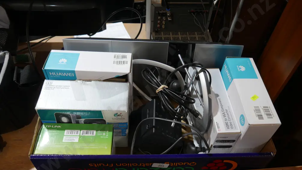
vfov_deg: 37.8
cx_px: 149
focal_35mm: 31
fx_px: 248
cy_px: 92
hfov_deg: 62.6
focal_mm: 14
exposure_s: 1/60
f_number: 3.5
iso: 250
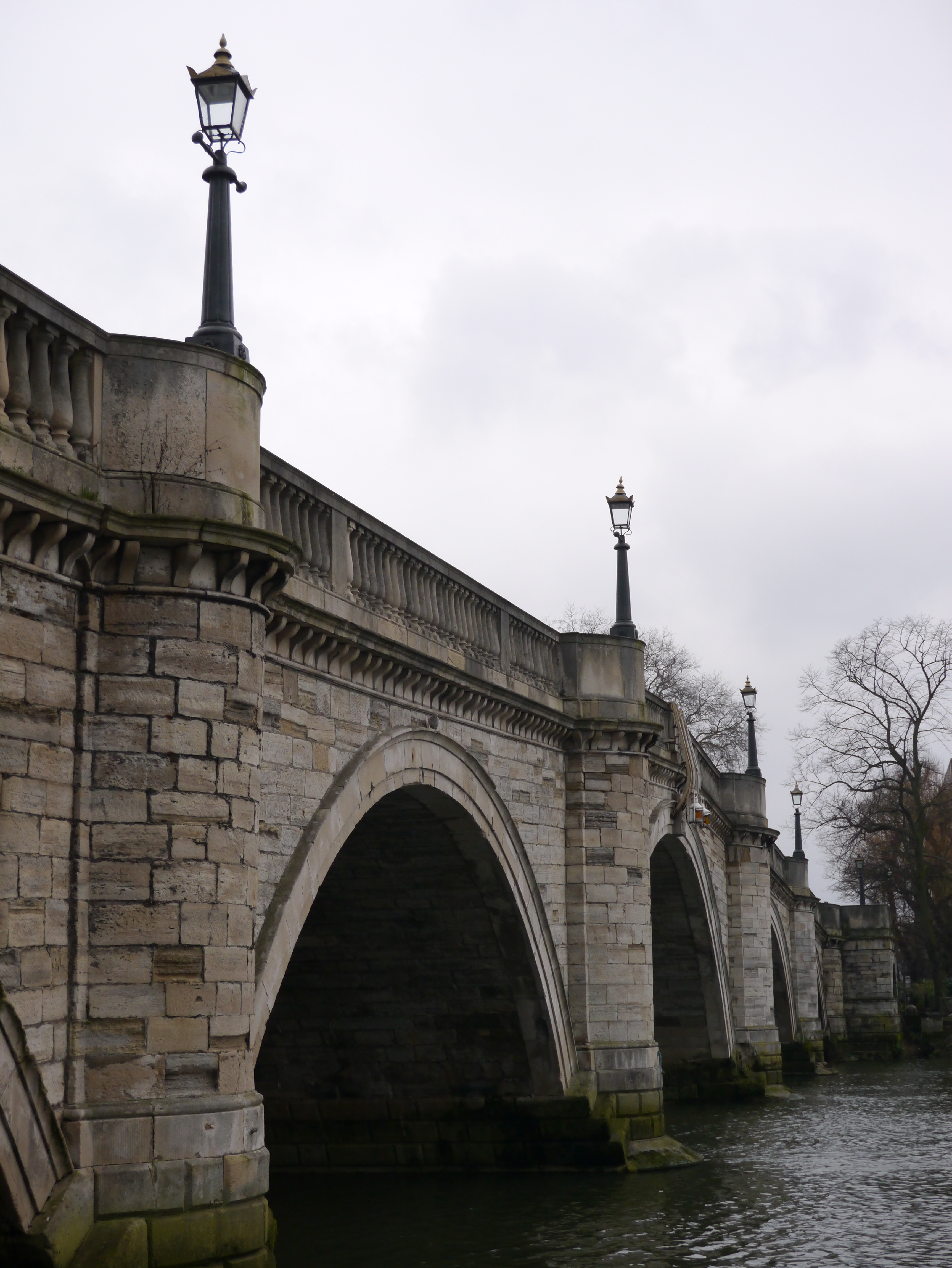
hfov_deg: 26.1
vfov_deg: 34.3
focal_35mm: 56
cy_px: 634
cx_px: 476
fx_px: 2052
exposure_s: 1/320
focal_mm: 28
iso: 400
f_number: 5.6
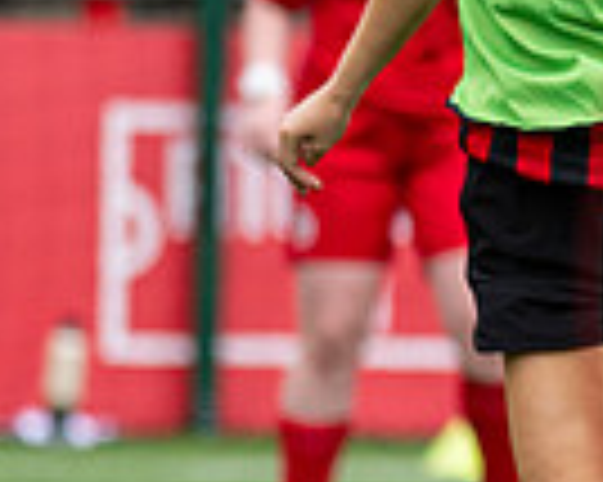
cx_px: 1554
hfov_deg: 1.6
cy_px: 379
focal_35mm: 1231
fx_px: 21953
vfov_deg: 1.3
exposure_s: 1/6400
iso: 200
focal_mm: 135
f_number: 2
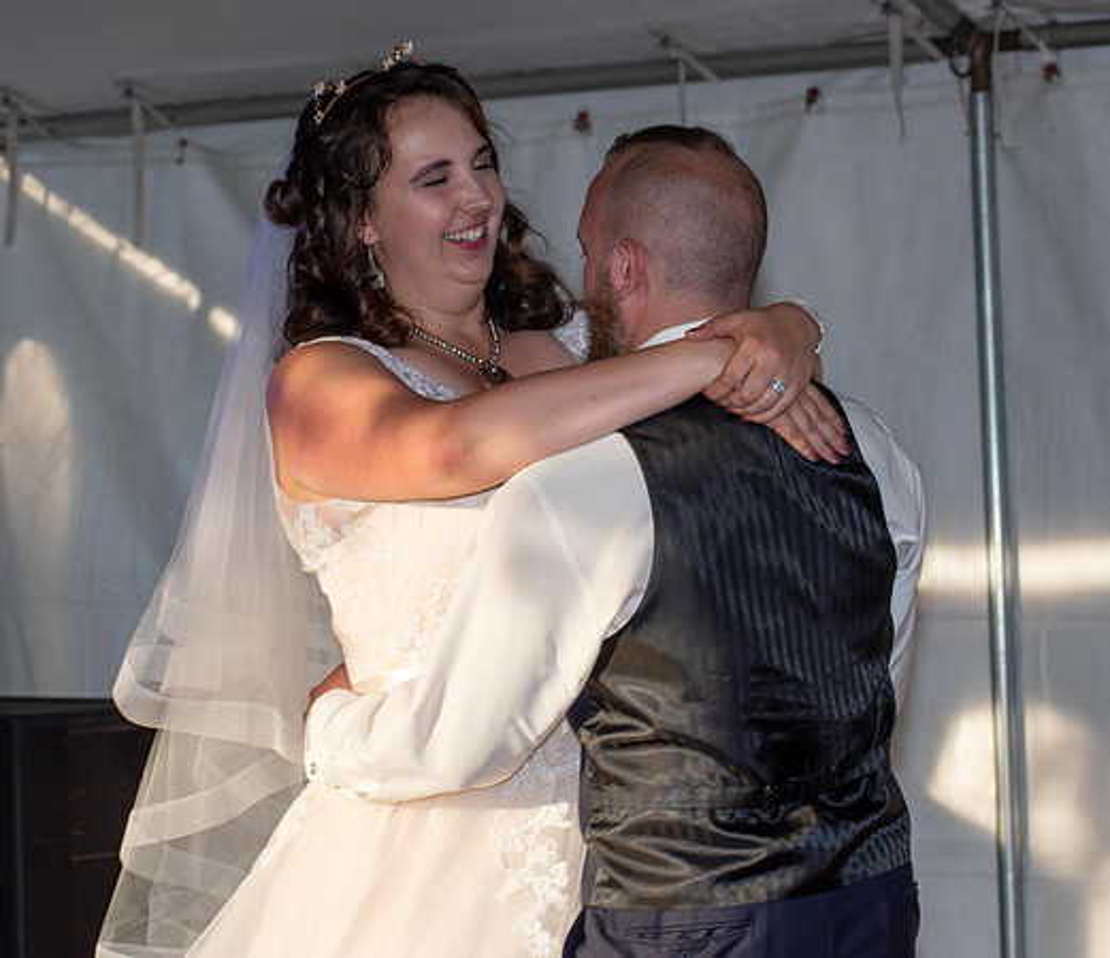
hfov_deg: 13.9
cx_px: 511
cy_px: 438
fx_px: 4555
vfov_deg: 12.0
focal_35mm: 134
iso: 100
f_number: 6.3
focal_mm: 70
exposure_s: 1/160
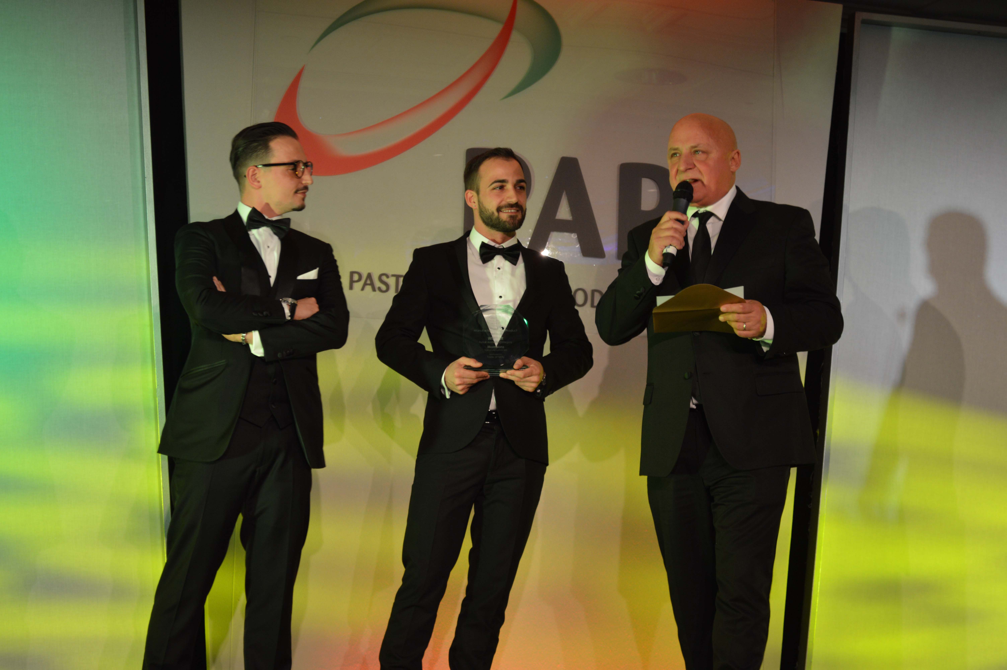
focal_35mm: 72
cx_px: 504
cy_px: 335
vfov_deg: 18.9
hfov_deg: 28.1
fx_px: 2012
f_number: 5.6
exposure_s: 1/60
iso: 400
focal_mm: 48
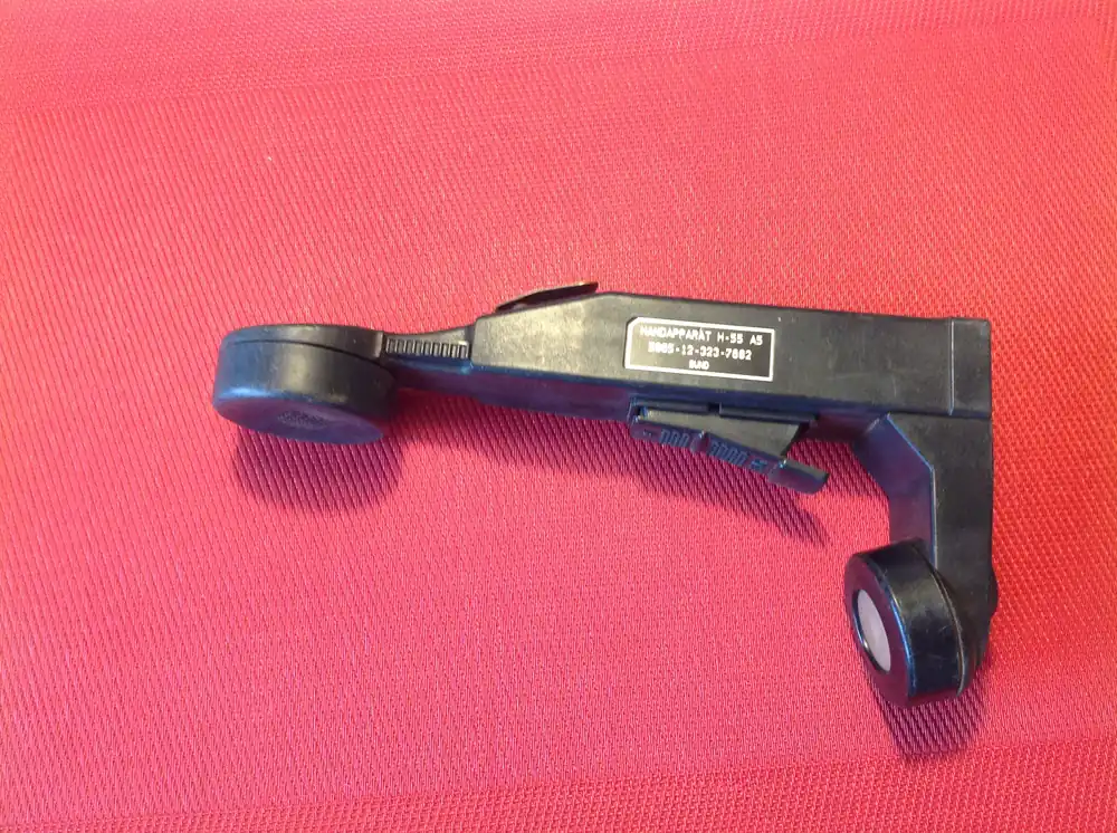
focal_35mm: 35
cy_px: 416
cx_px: 558
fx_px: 1127
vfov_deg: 40.6
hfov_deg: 52.7
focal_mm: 4.28
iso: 160
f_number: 2.4
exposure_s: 1/15
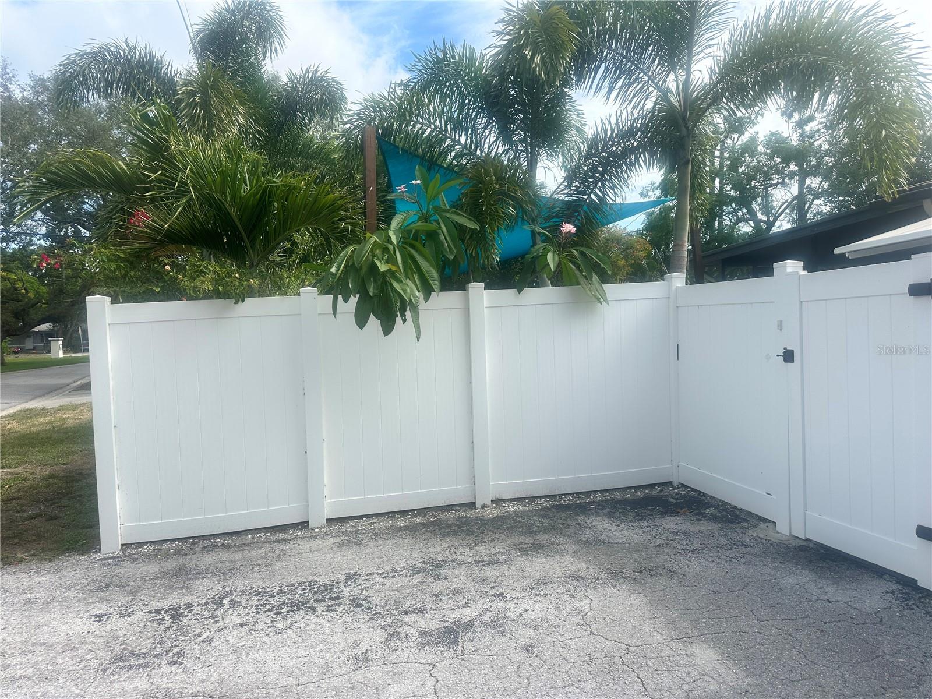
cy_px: 350
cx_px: 466
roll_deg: +1.7
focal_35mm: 24
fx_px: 646
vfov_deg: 56.8
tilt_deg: -1.8
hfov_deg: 71.6
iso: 80
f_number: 1.78
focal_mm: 6.86
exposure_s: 1/3247
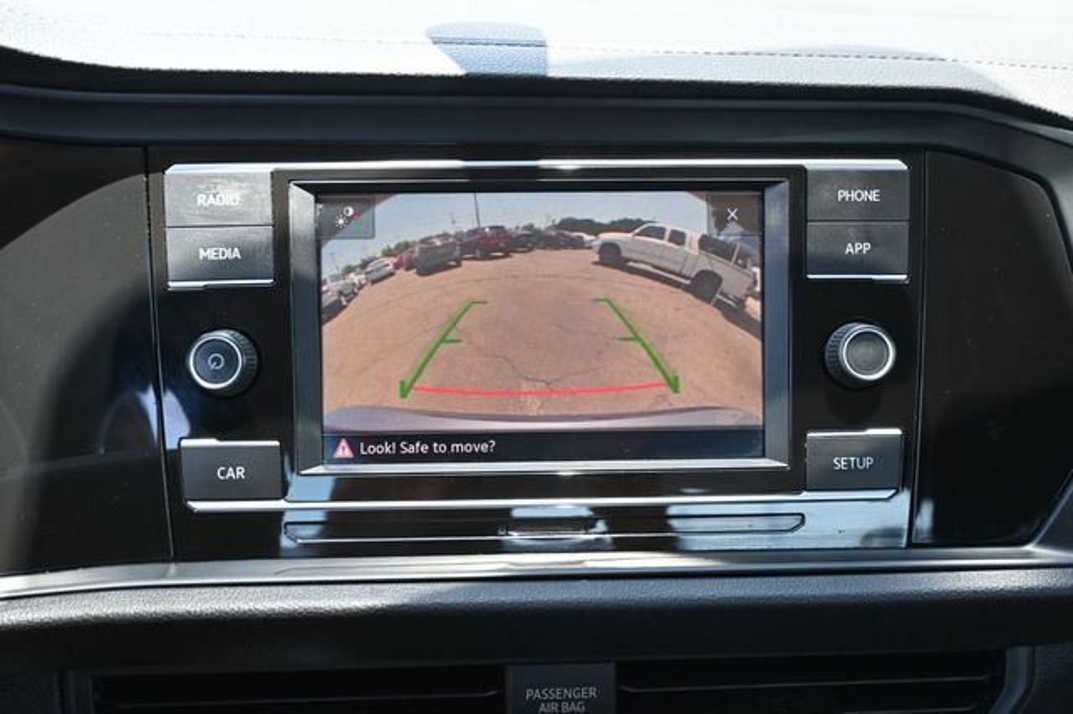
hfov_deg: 56.2
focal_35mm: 34
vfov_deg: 39.1
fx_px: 1005
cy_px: 357
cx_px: 536
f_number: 4
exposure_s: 1/125
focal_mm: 22.5
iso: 500
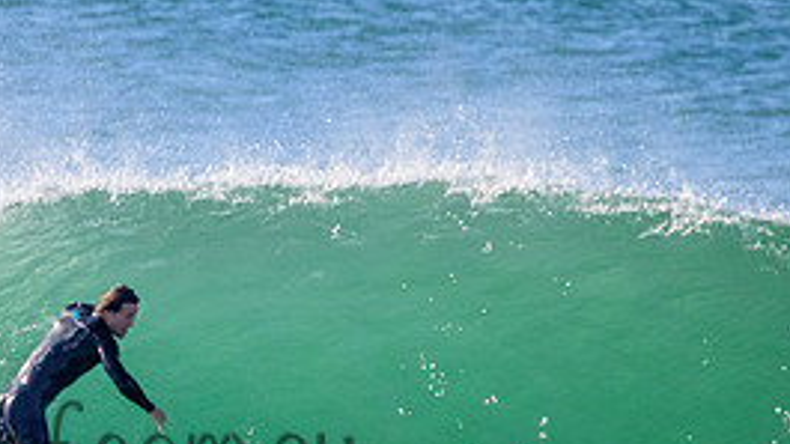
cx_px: 39
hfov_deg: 1.2
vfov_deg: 0.7
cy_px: 422
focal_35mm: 1836
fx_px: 38456
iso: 1600
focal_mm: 800
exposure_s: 1/2000
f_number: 11
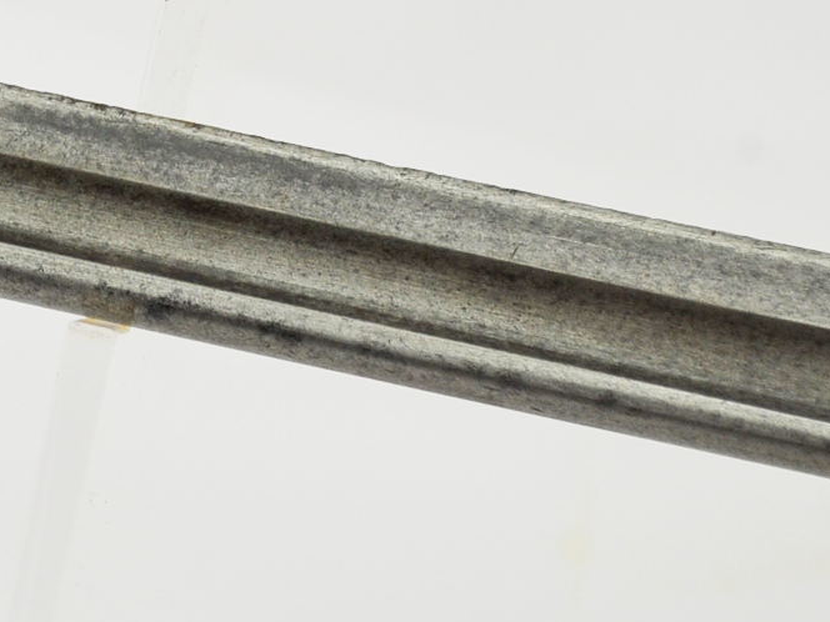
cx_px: -385
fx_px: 7433
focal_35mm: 310
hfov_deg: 6.3
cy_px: 70
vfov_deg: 4.8
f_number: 5
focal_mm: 58
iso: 400
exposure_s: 1/320
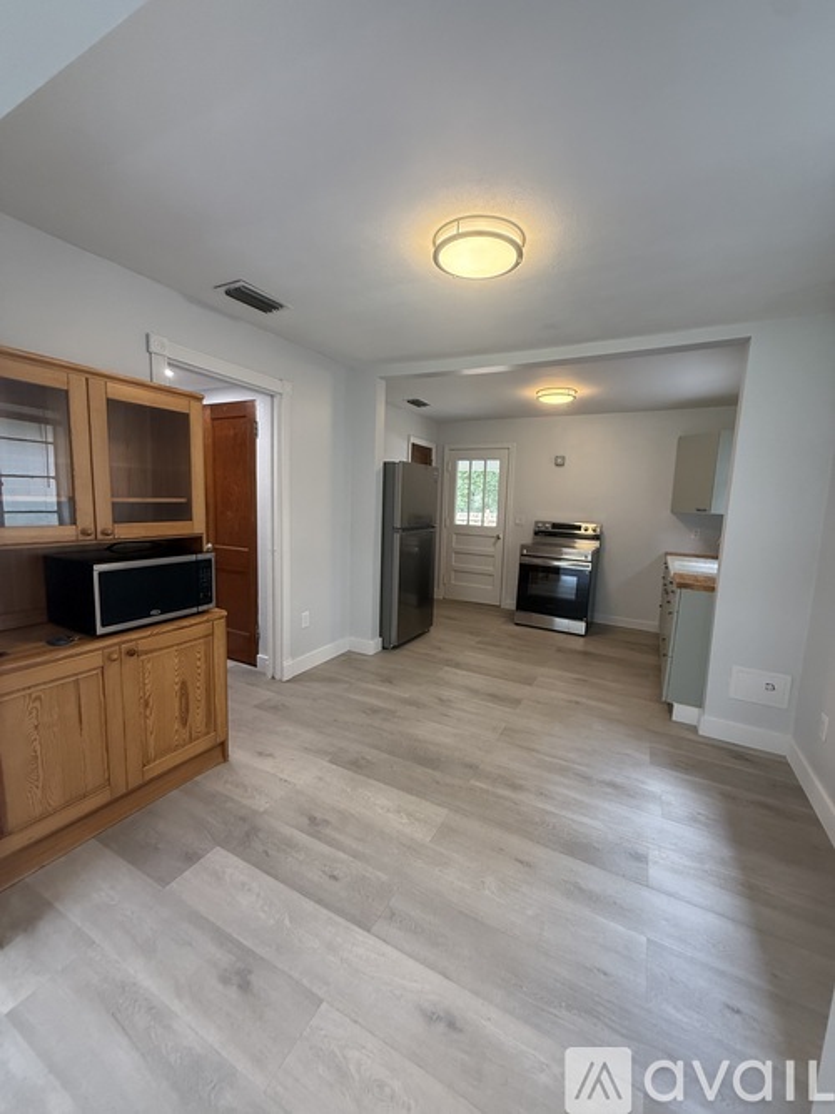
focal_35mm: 14
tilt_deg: -6.9
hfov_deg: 85.7
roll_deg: -2.4
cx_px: 418
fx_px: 450
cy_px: 557
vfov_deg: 102.1
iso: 200
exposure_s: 1/120
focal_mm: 2.22
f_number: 2.2
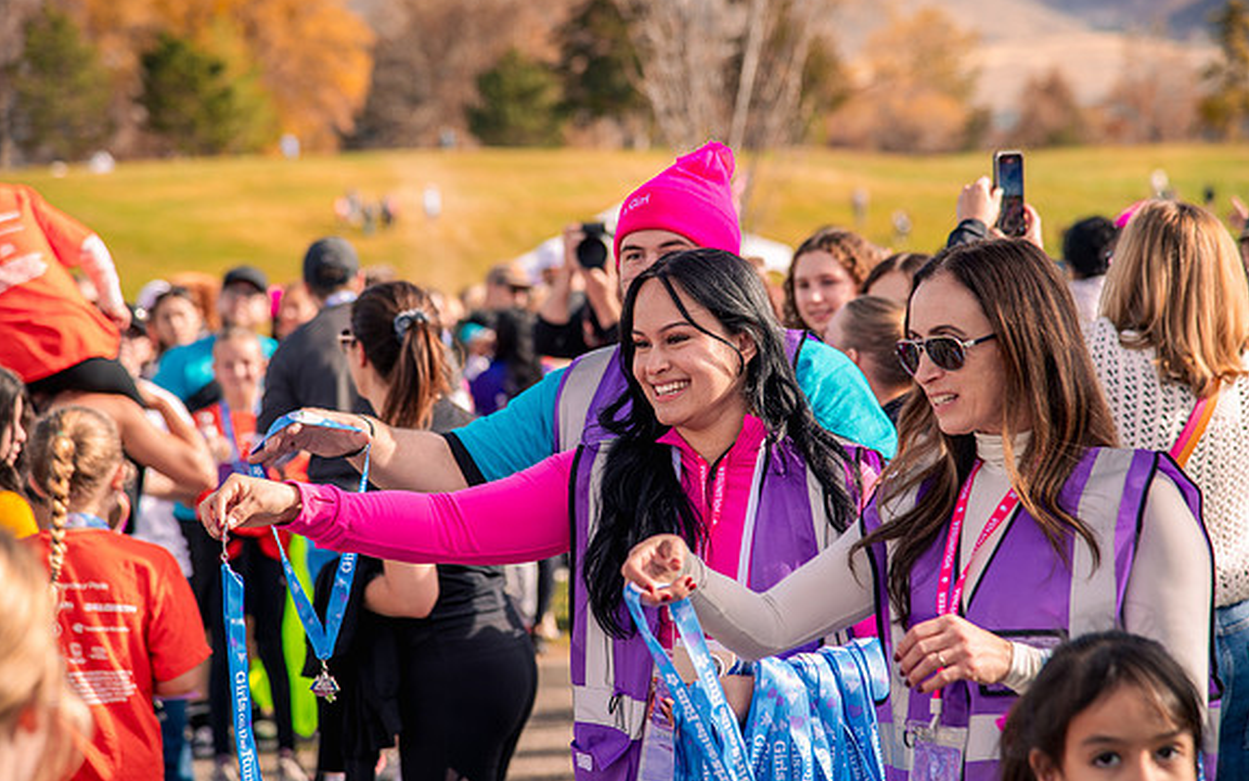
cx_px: 622
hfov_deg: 17.0
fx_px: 4187
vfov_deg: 10.7
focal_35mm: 123
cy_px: 371
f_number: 5
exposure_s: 1/400
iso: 200
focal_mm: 120
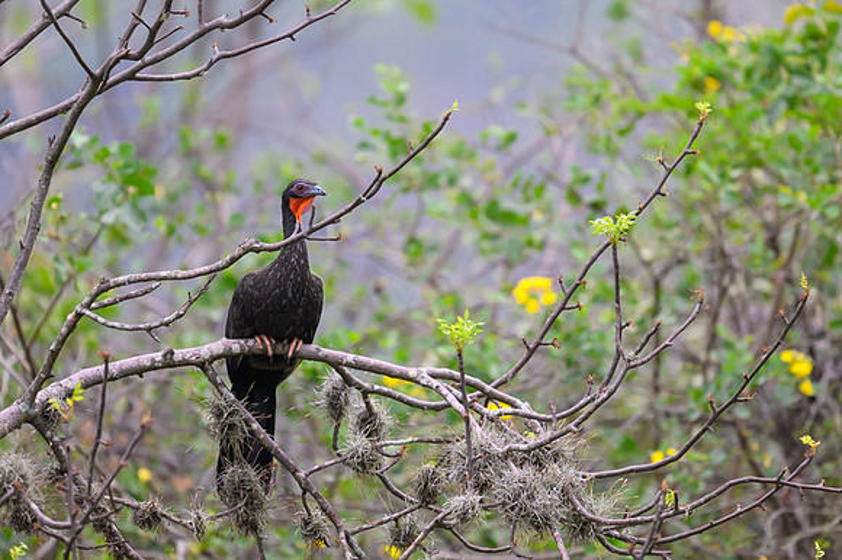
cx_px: 477
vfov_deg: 1.7
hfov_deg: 2.5
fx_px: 19092
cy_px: 226
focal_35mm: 817
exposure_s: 1/800
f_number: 4
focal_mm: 560
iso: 1250
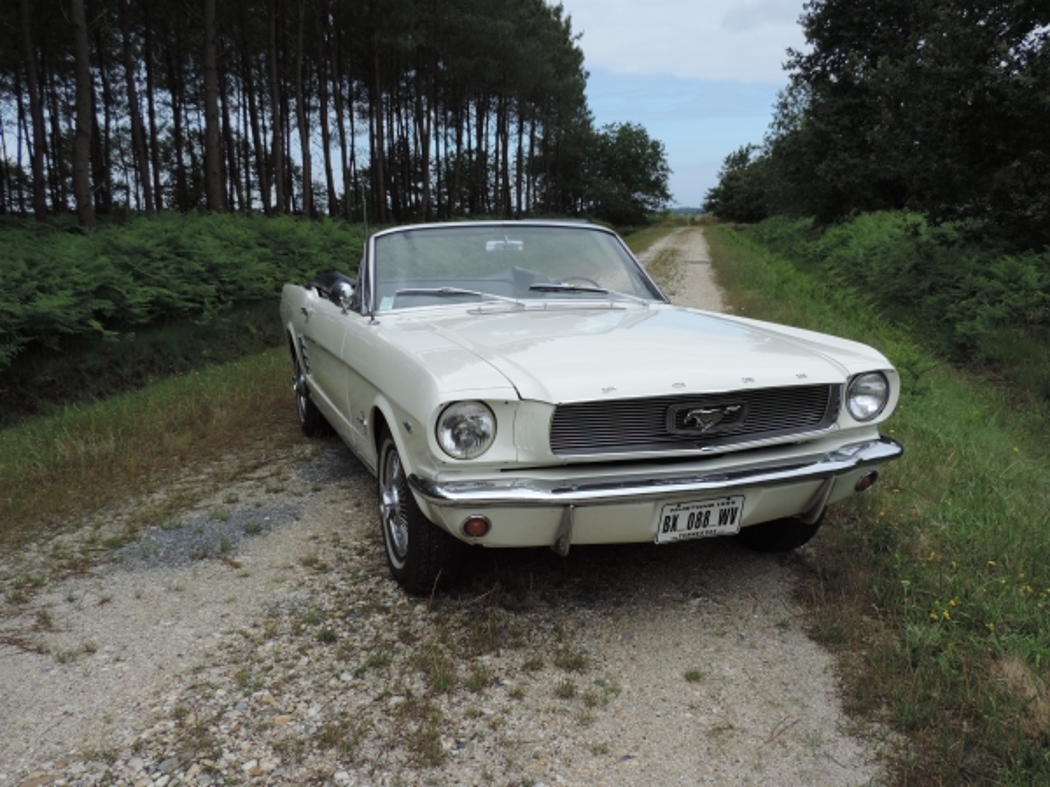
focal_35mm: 33
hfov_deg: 55.4
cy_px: 394
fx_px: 1001
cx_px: 525
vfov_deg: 42.9
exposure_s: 1/800
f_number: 3.2
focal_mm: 5.8
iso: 80
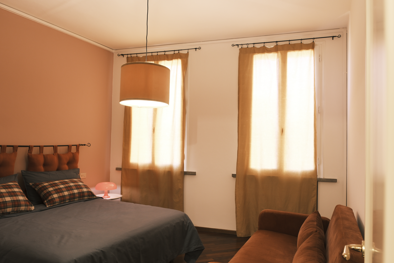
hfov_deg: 71.5
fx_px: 274
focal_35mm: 25
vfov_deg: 51.3
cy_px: 137
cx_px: 201
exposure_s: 1/5.3
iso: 500
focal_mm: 16
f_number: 5.6
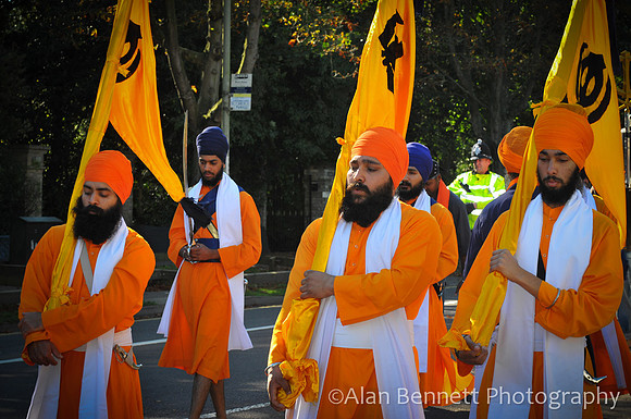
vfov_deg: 13.0
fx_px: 1838
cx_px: 316
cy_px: 210
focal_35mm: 105
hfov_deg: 19.5
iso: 400
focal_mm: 70
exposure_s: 1/125
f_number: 9
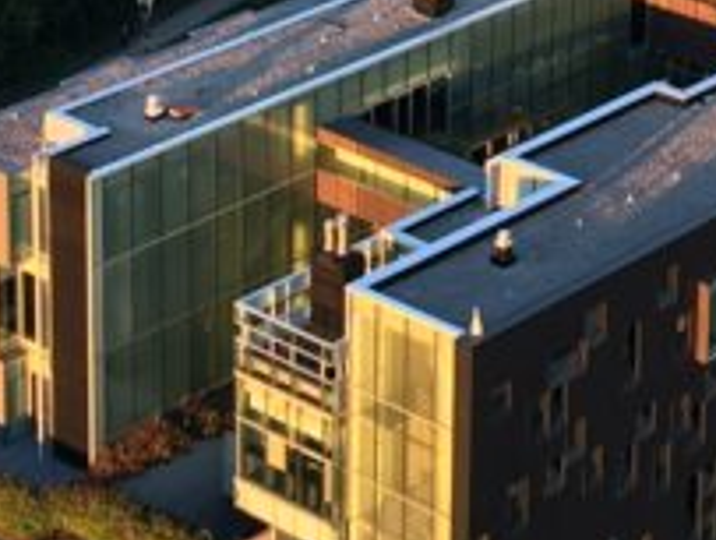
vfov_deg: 9.9
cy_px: -289
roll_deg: -1.1
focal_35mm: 146
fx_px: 3025
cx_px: 540
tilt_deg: -16.3
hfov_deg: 13.5
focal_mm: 4.15
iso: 25
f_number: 2.2
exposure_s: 1/120
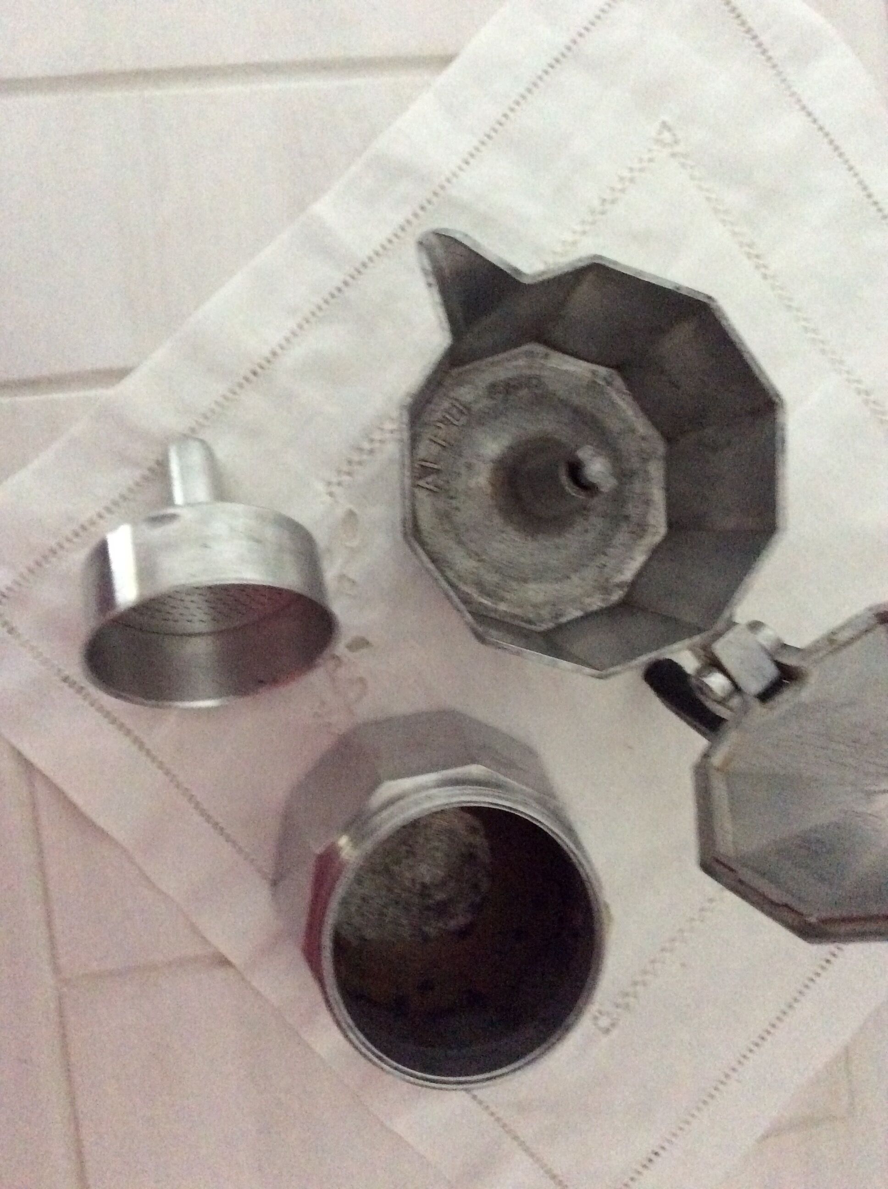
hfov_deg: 44.1
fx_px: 1097
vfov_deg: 56.9
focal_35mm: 32
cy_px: 594
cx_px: 444
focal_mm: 3.3
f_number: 2.4
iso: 500
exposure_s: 1/17
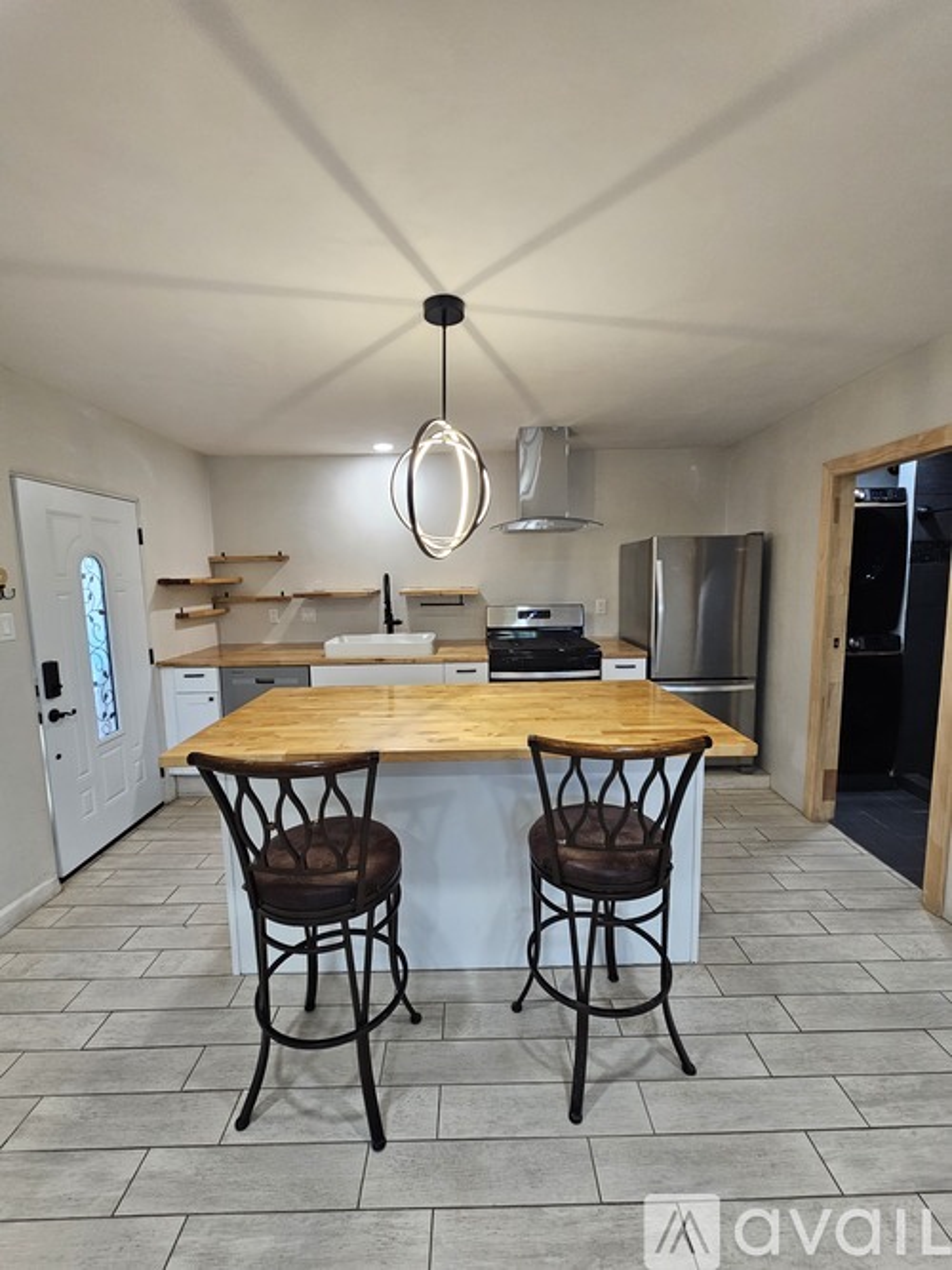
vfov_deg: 106.2
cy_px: 635
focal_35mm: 13
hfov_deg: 89.9
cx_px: 476
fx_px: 477
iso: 160
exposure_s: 1/60
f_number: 2.2
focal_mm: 2.2
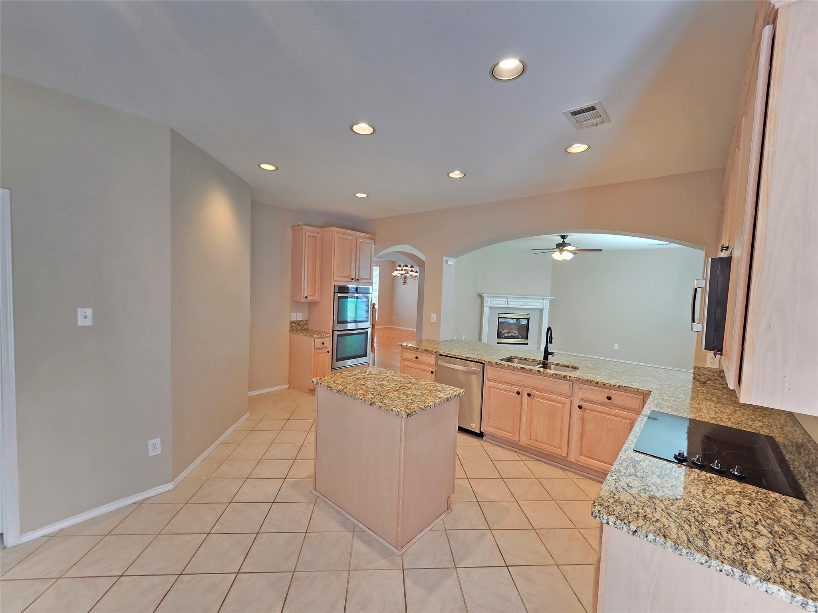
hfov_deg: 106.2
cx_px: 409
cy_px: 306
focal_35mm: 13
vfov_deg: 89.9
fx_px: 307
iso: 500
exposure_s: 1/60
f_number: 2.2
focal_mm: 2.2
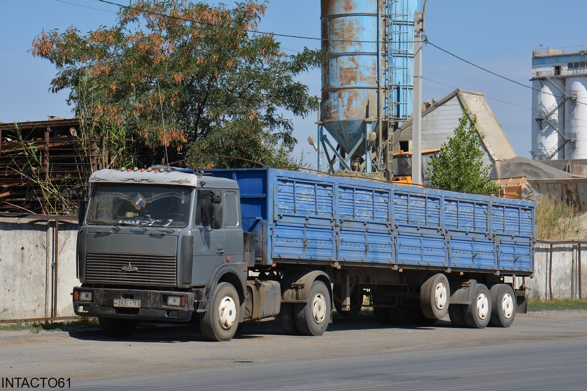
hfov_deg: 18.2
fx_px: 1834
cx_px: 294
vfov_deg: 12.2
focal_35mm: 112
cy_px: 196
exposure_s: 1/320
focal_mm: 75
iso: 100
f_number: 9
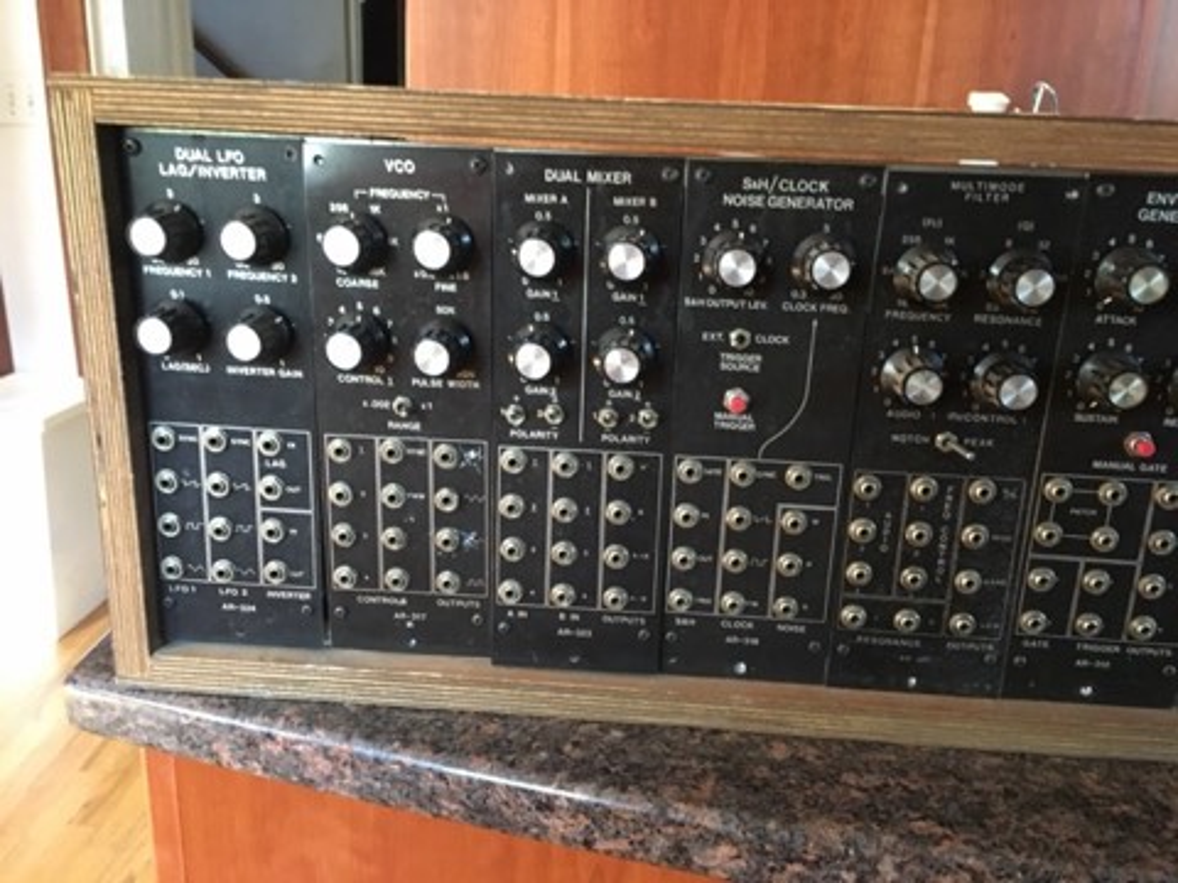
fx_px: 987
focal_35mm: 29
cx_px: 589
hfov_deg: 61.7
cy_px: 442
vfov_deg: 48.2
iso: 250
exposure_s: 1/15
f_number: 2.2
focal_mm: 4.15
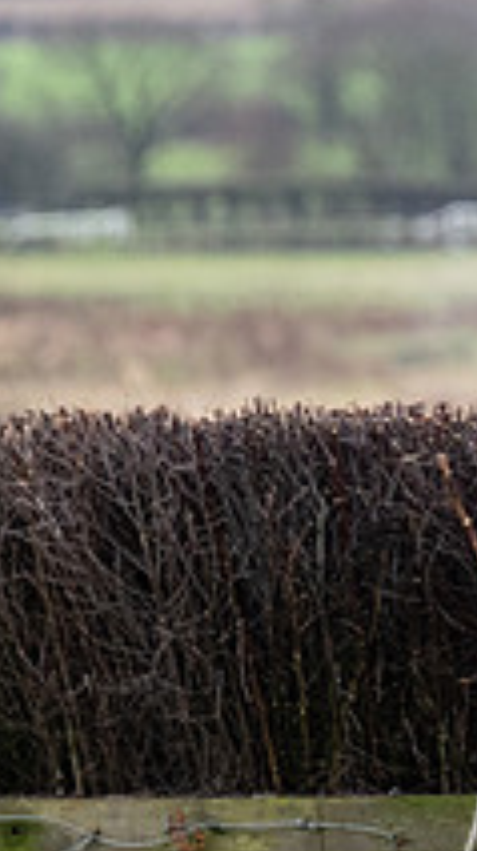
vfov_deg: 2.7
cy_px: 183
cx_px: 1407
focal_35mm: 794
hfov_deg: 1.5
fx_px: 17882
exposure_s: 1/1000
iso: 1000
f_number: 4
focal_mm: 185
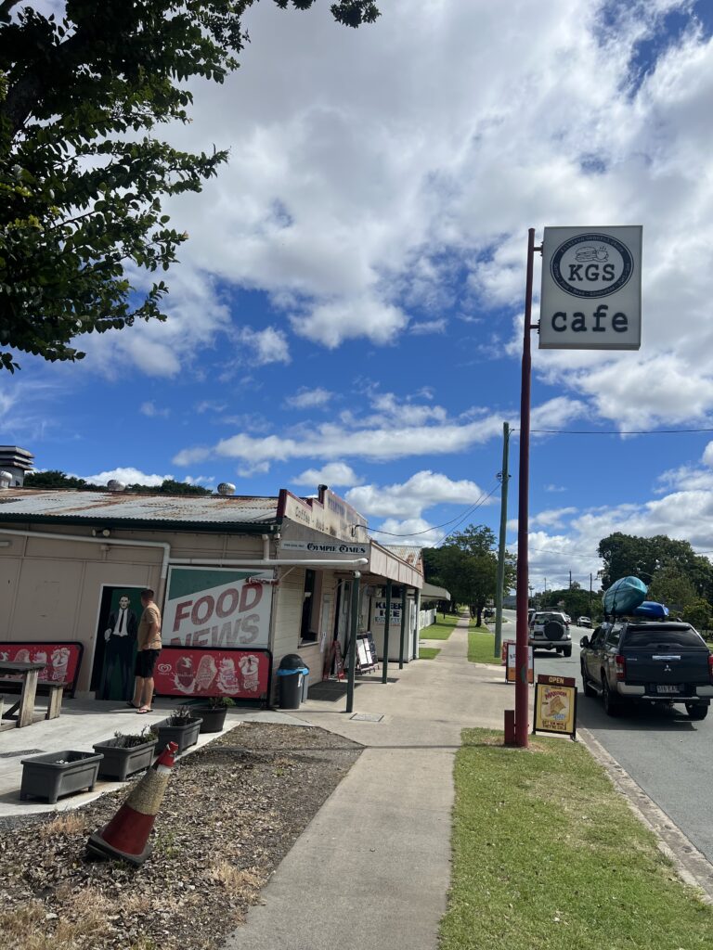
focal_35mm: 26
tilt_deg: +13.0
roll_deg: -3.4
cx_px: 356
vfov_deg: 67.3
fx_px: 714
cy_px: 475
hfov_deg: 53.1
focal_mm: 5.7
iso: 50
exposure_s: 1/8696
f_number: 1.5
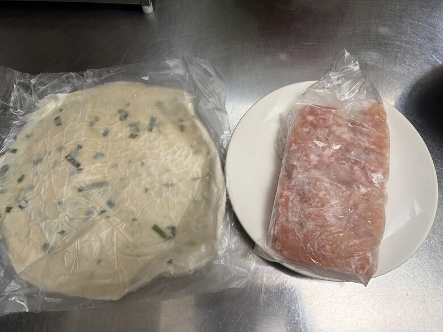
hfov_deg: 67.3
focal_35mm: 26
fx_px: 333
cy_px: 166
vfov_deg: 53.1
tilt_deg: -67.0
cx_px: 222
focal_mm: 5.96
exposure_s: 1/60
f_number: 1.6
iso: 80
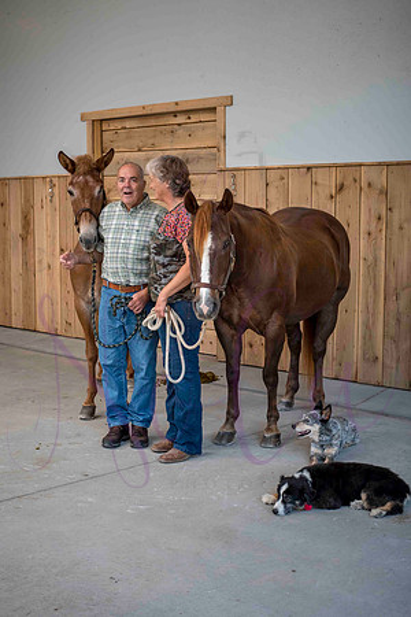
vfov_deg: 39.6
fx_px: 856
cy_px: 308
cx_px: 206
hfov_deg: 27.0
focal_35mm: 50
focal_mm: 50
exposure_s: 1/160
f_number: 9
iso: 400
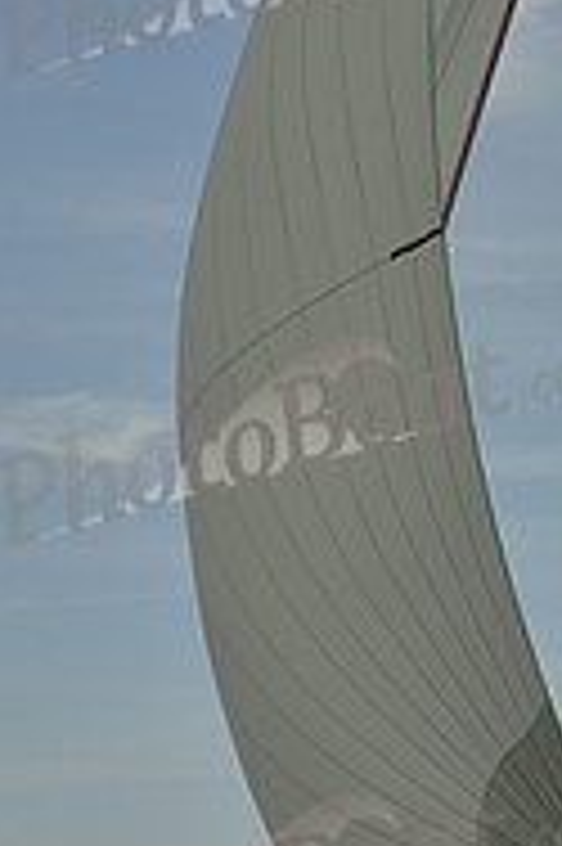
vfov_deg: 9.5
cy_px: 135
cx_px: 861
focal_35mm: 216
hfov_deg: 6.3
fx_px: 5067
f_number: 7.1
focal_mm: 70
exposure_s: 1/640
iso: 200
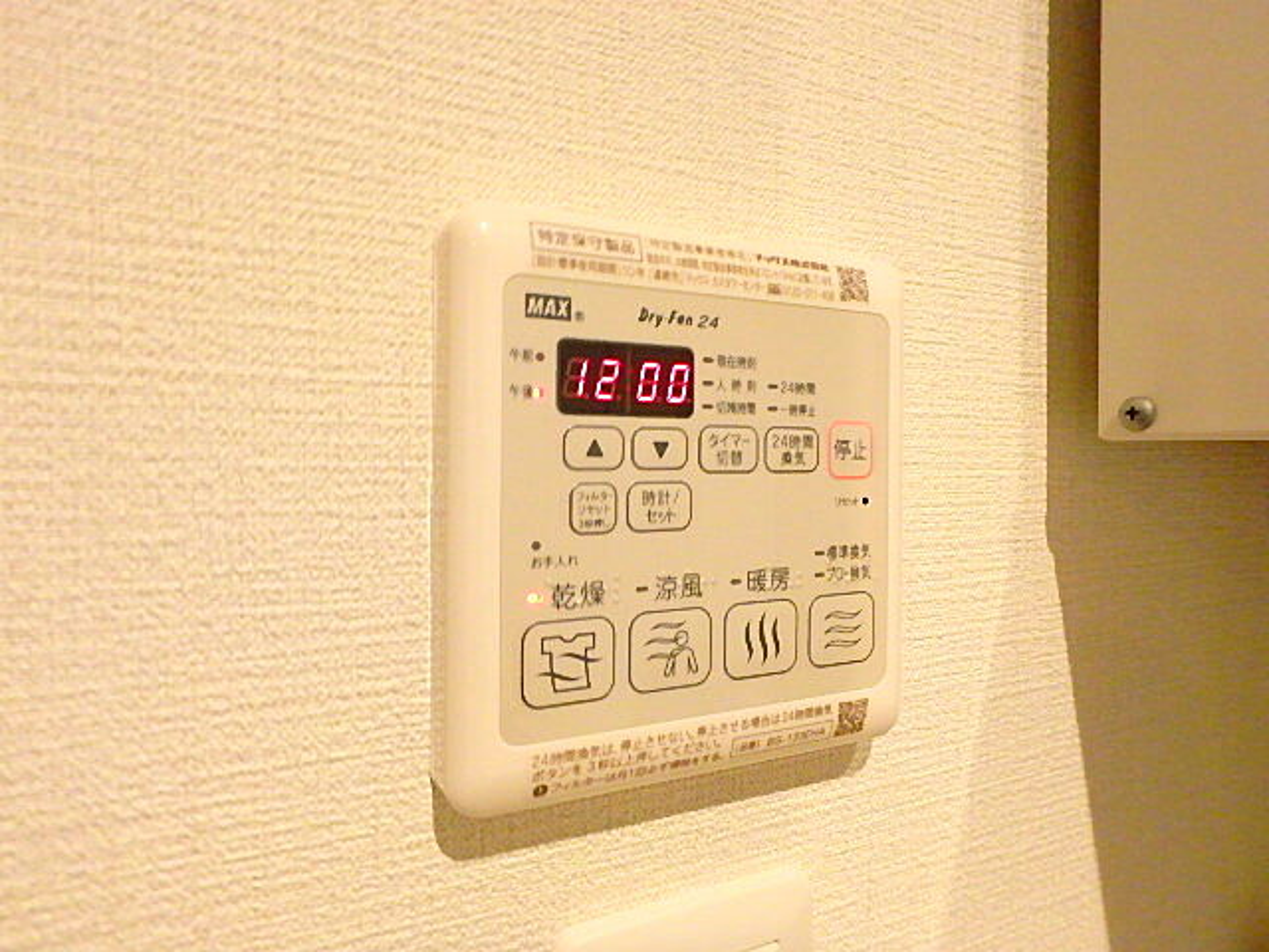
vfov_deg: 63.4
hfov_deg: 79.0
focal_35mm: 21
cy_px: 476
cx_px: 634
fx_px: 770
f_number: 3.5
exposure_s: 1/25
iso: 800
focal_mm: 3.7
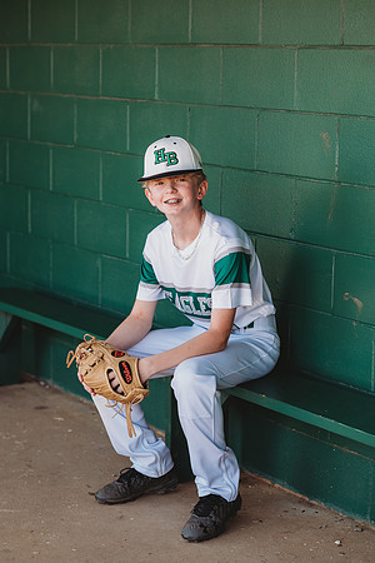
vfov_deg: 23.9
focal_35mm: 85
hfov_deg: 16.1
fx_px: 1328
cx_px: 188
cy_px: 282
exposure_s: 1/200
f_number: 2.8
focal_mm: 85
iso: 160
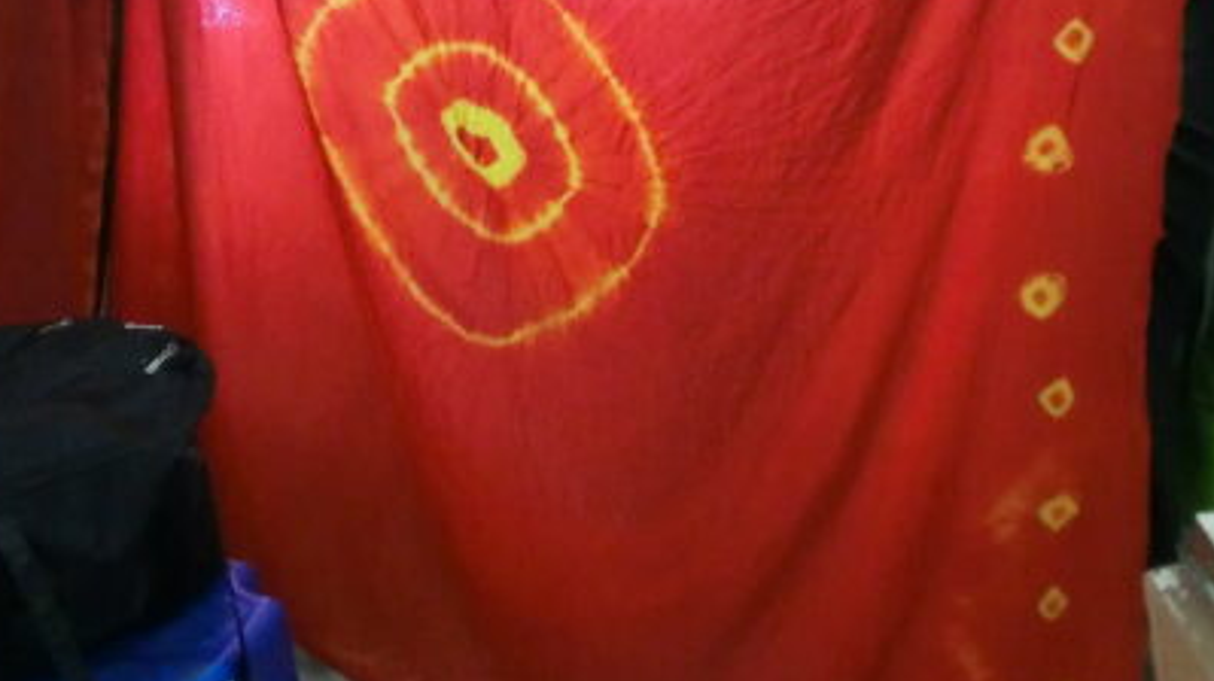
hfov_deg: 19.9
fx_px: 3443
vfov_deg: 11.1
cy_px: -88
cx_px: 344
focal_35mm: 107
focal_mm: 9.09
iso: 800
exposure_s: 1/40
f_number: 4.4
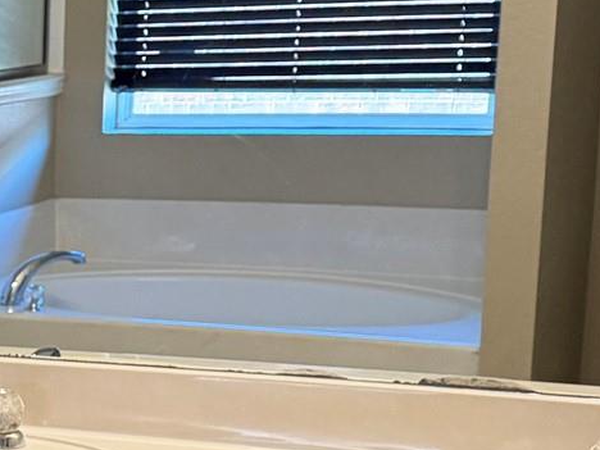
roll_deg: +2.2
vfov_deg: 13.9
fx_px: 1820
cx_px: -350
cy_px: 415
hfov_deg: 16.7
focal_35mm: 105
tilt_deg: -13.3
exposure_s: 1/120
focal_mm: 6.76
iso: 320
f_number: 1.78
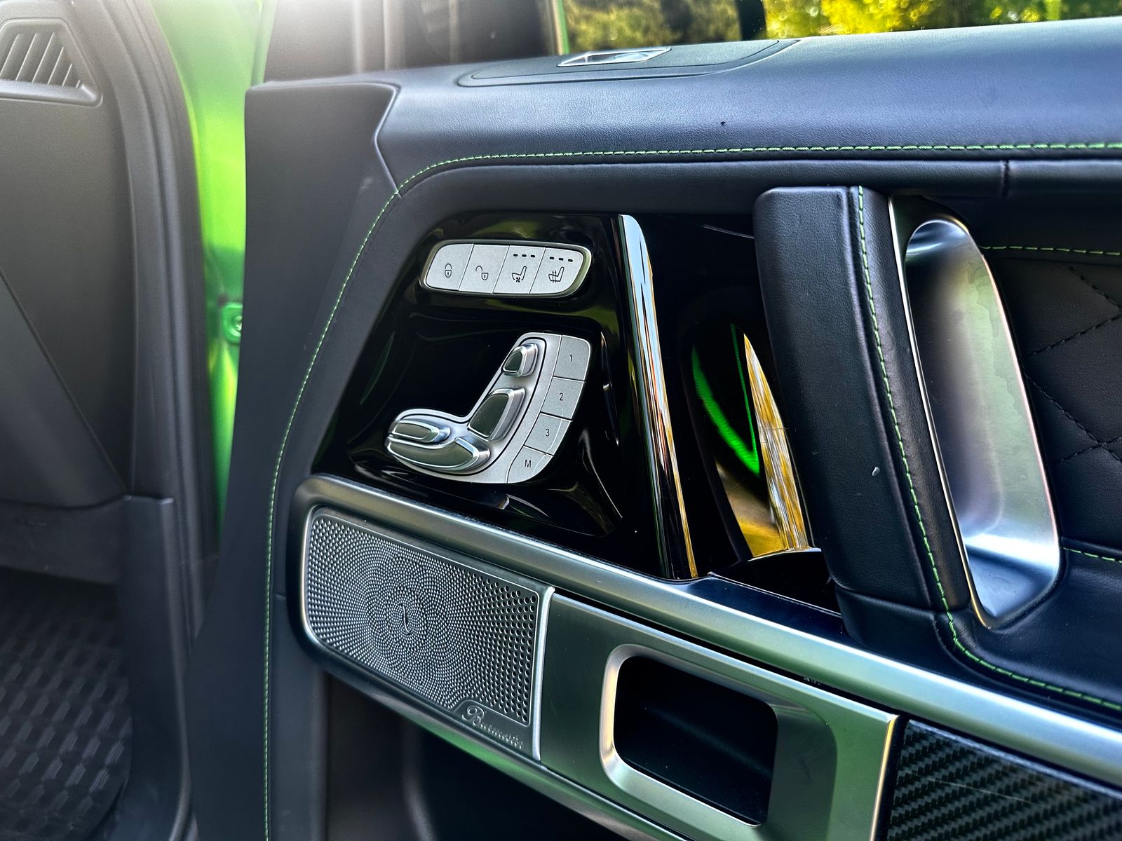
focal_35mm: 24
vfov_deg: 56.8
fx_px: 778
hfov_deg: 71.6
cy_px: 420
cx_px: 561
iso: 250
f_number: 1.78
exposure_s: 1/93
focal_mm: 6.86
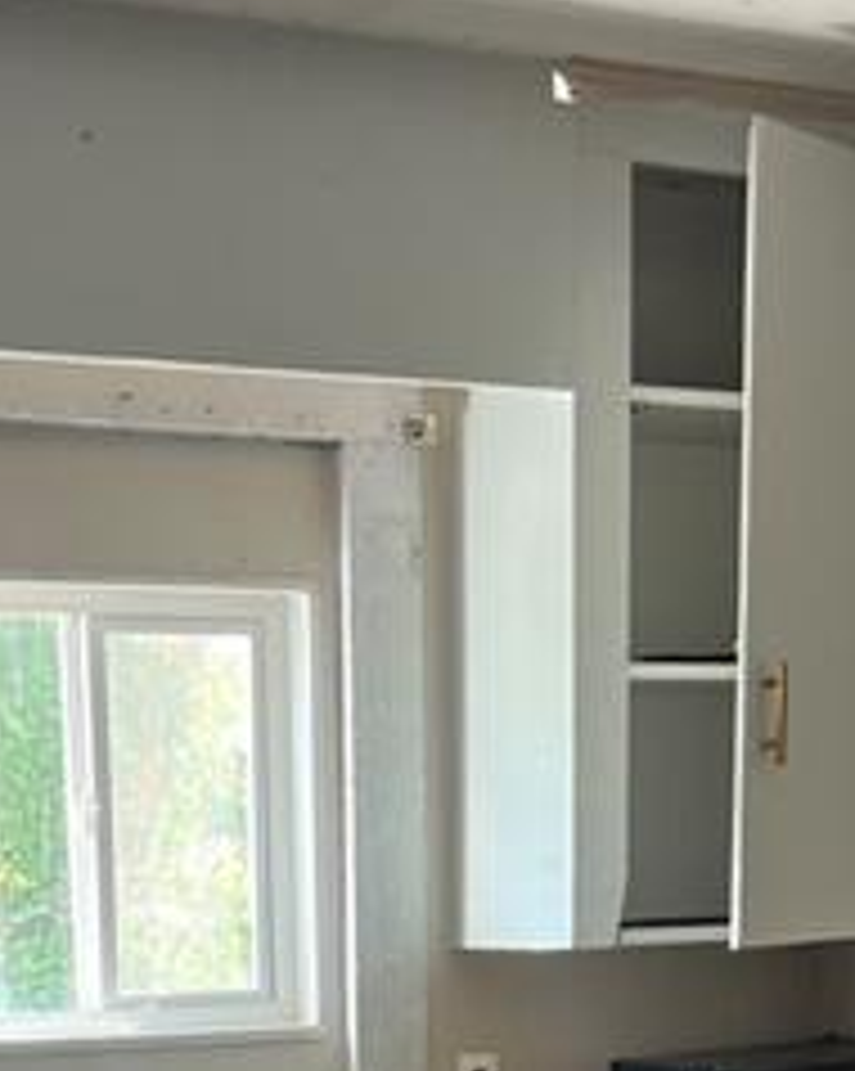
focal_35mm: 82
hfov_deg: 18.6
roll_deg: +0.7
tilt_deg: -10.5
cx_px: 284
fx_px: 2597
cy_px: 1422
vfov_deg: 21.0
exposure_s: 1/60
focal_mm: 5.7
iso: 160
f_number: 1.5
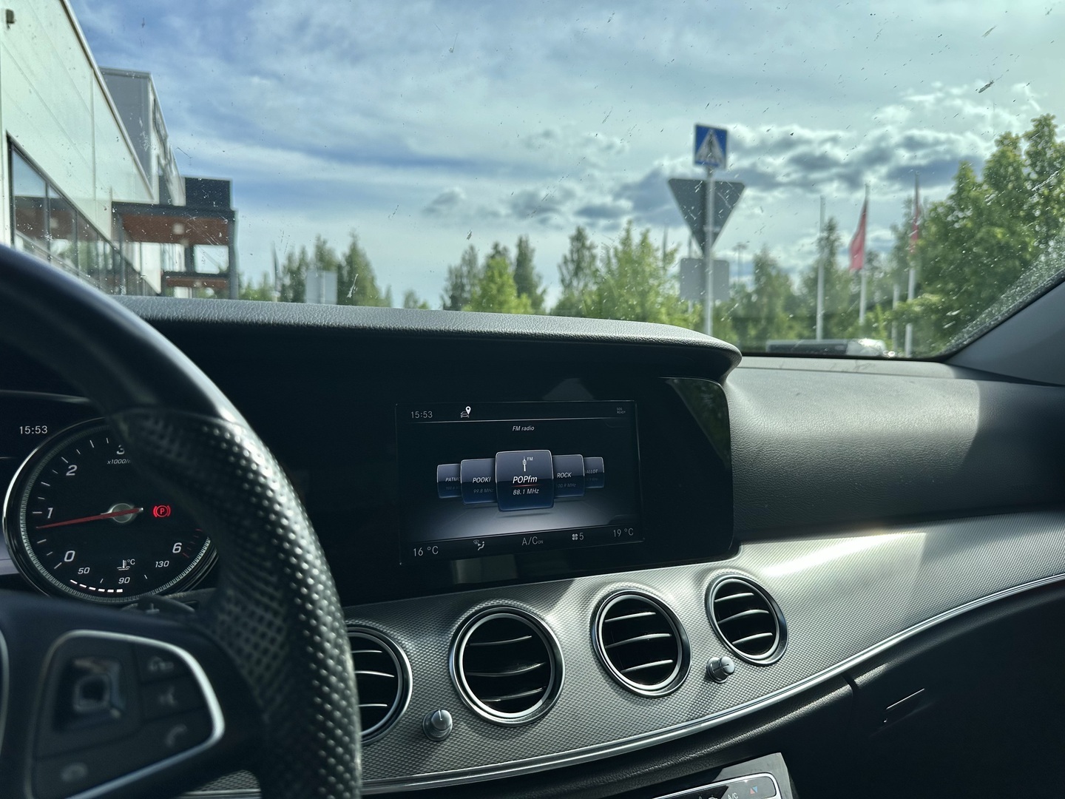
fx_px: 738
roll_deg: -0.3
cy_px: 400
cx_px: 532
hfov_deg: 71.6
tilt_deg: -2.7
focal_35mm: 24
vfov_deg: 56.8
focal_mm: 6.86
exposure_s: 1/3597
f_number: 1.78
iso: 80
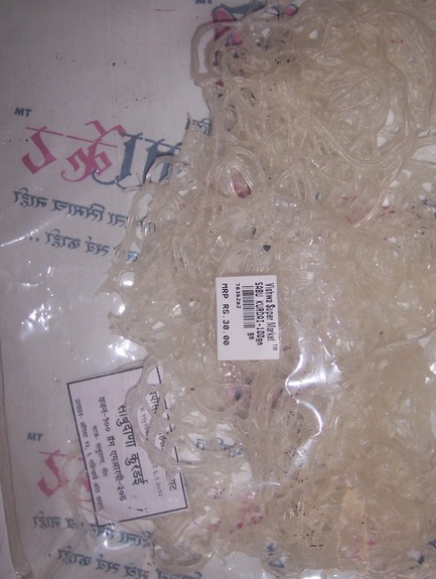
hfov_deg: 28.1
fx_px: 871
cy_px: 295
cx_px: 249
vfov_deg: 36.8
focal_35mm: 52
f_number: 3.1
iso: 80
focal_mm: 7.5
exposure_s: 1/50
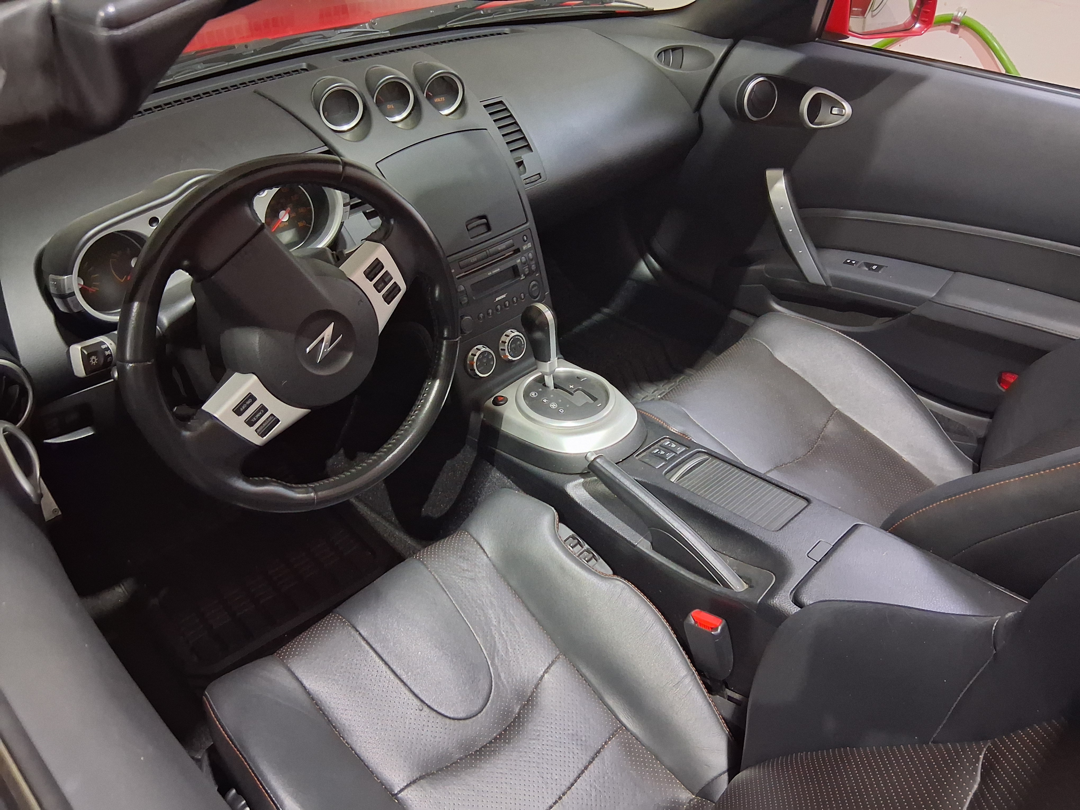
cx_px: 540
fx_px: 811
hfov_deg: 67.3
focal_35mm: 26
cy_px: 405
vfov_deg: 53.1
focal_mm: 3.98
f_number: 1.8
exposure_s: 1/20
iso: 1000
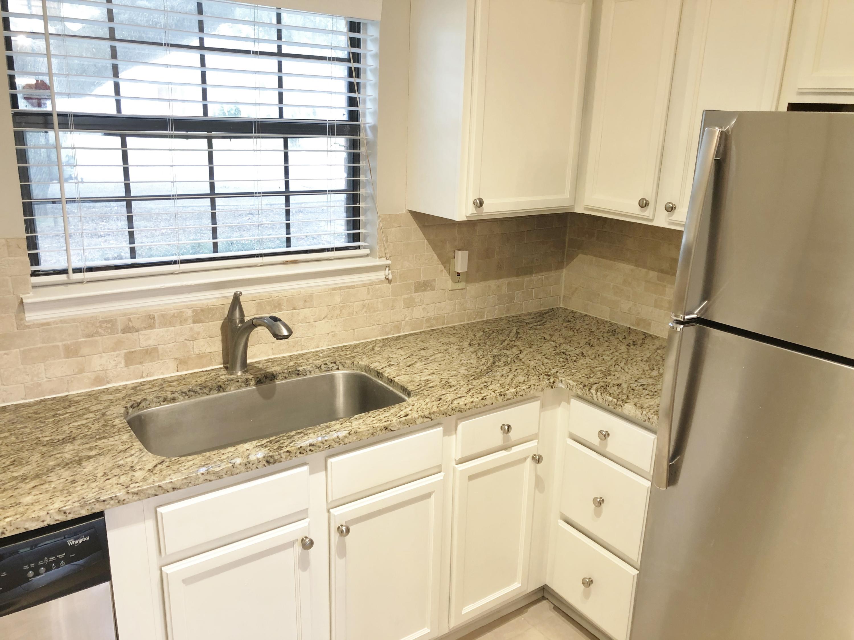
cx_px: 427
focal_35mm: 28
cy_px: 320
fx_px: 691
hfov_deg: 63.4
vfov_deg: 49.7
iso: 40
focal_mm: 3.99
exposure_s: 1/17
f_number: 1.8
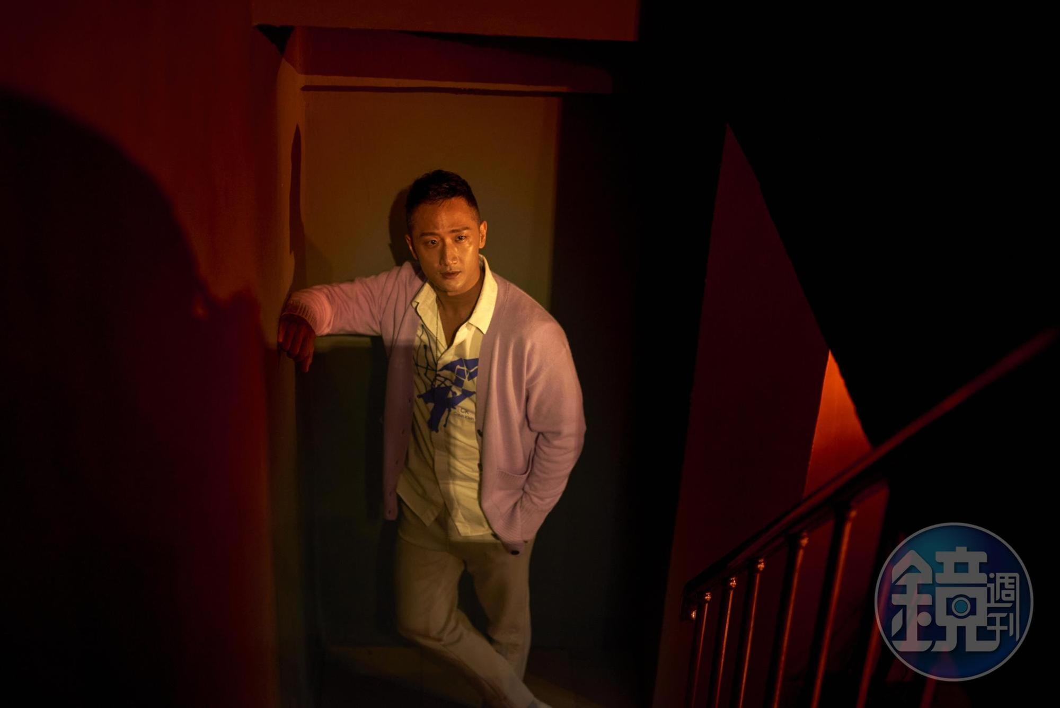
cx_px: 530
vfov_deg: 27.0
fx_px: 1473
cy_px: 354
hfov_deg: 39.6
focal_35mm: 50
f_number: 1.8
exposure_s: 1/40
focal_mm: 50
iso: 2000
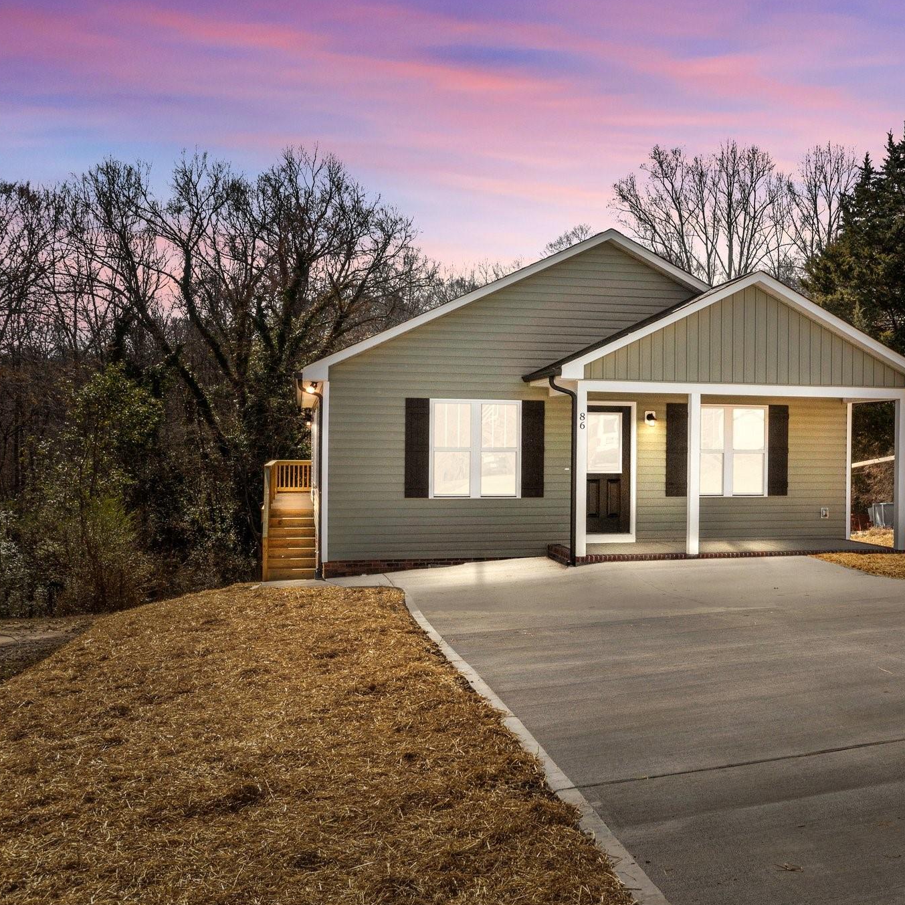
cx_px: 622
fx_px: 1065
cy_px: 454
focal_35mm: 36
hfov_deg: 45.2
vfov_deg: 46.0
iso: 100
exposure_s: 1/800
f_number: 6.3
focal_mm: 10.26
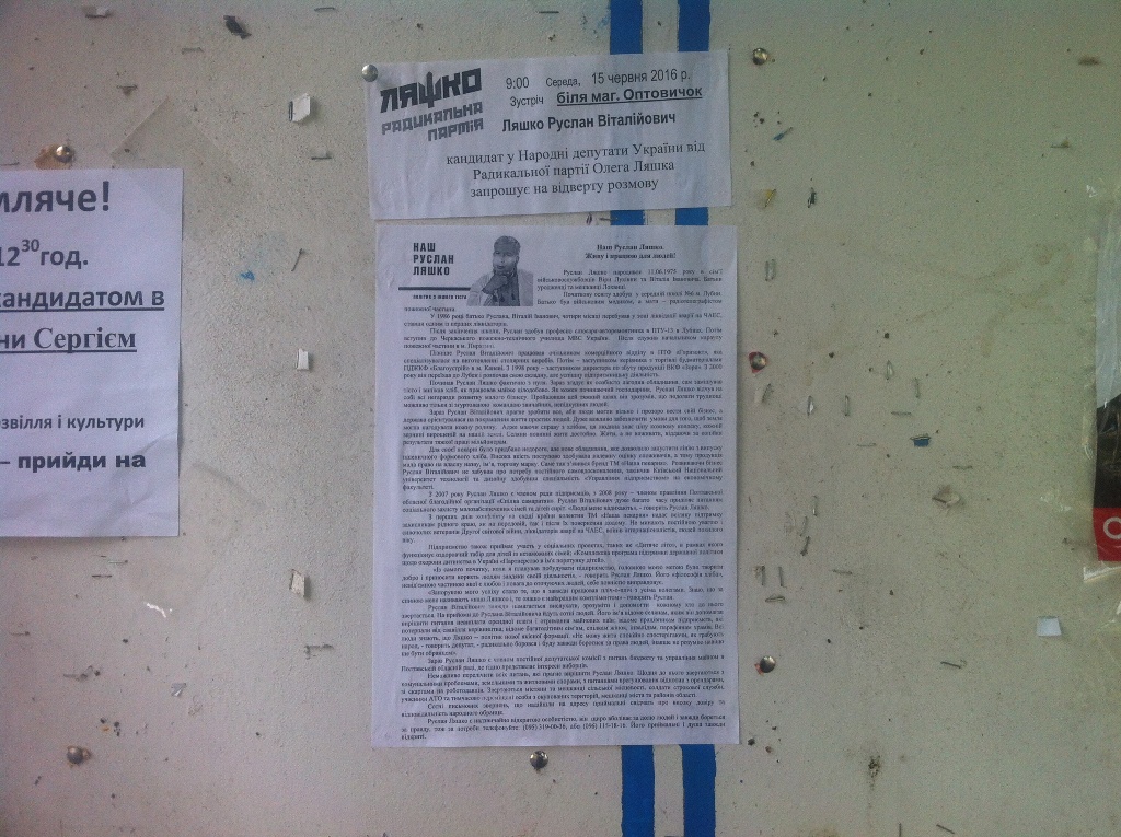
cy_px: 418
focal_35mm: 35
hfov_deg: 52.7
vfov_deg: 40.6
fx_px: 1132
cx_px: 560
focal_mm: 3.85
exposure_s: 1/314
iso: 80
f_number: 2.8
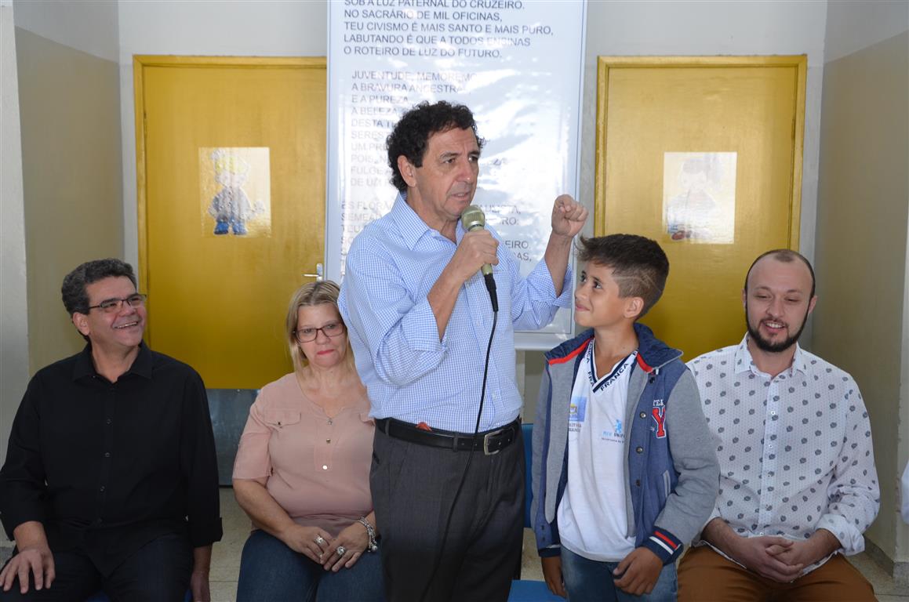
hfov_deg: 43.7
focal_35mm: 45
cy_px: 301
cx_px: 454
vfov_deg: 29.7
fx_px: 1134
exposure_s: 1/60
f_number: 4.2
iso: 450
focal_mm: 30
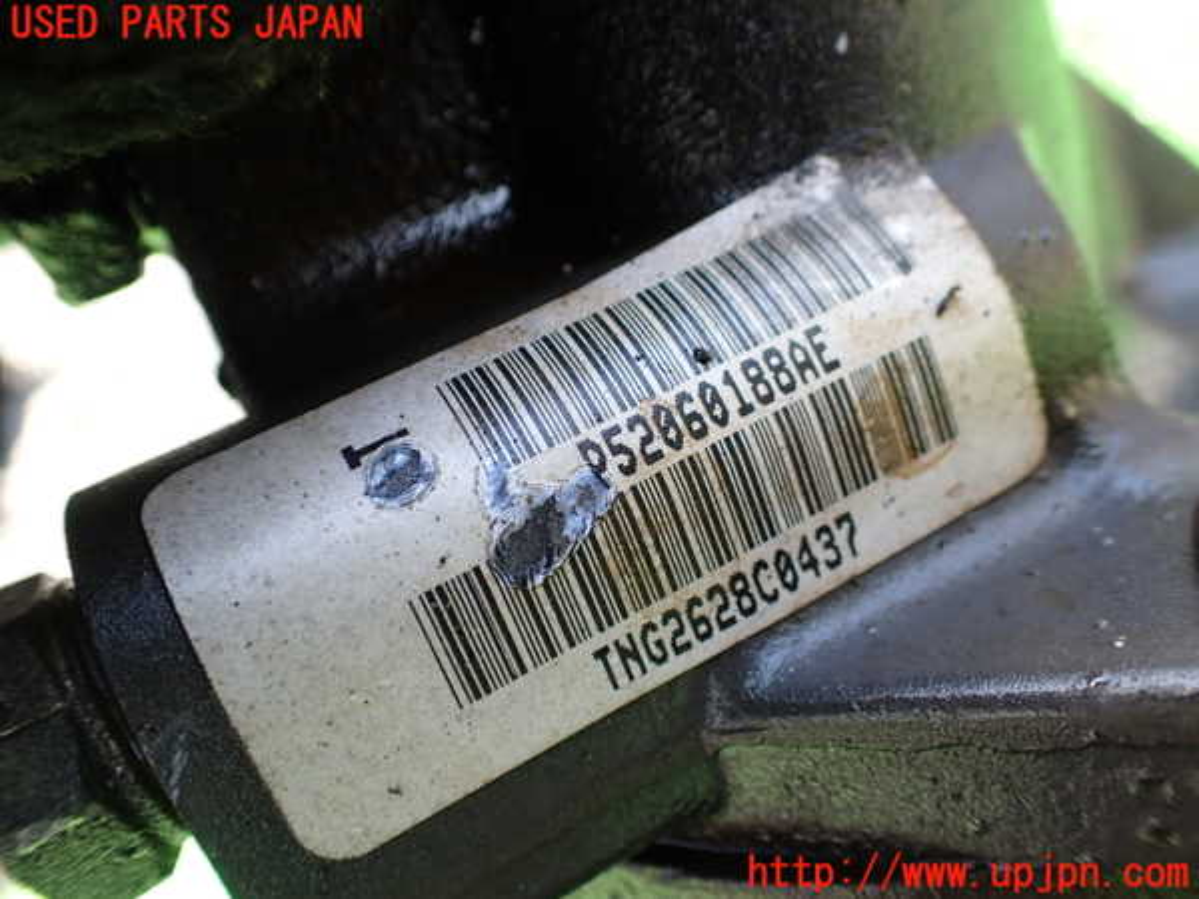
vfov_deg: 46.8
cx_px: 600
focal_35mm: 30
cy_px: 450
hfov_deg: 60.0
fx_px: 1039
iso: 125
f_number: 2.3
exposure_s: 1/125
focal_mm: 5.4
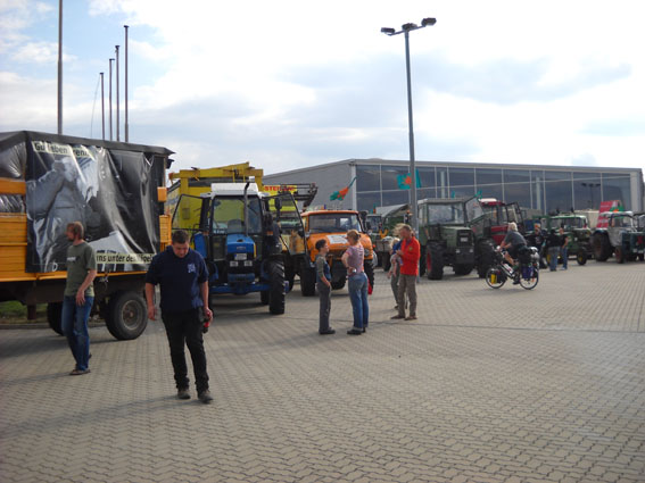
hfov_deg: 45.8
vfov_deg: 35.1
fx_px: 764
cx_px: 322
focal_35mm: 41
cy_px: 242
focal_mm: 6.72
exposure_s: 1/239
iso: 64
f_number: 5.5
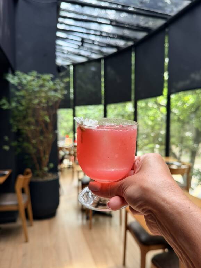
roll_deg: -0.2
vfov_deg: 63.3
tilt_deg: -6.2
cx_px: 112
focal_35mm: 28
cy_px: 148
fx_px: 217
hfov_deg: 49.7
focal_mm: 6.76
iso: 125
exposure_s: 1/60
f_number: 1.78
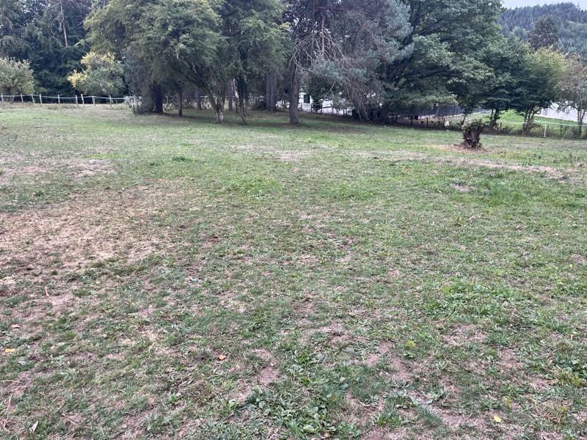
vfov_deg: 53.1
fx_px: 441
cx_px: 294
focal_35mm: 26
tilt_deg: -18.1
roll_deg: +1.7
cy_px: 220
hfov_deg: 67.3
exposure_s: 1/121
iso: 40
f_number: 1.6
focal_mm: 5.1
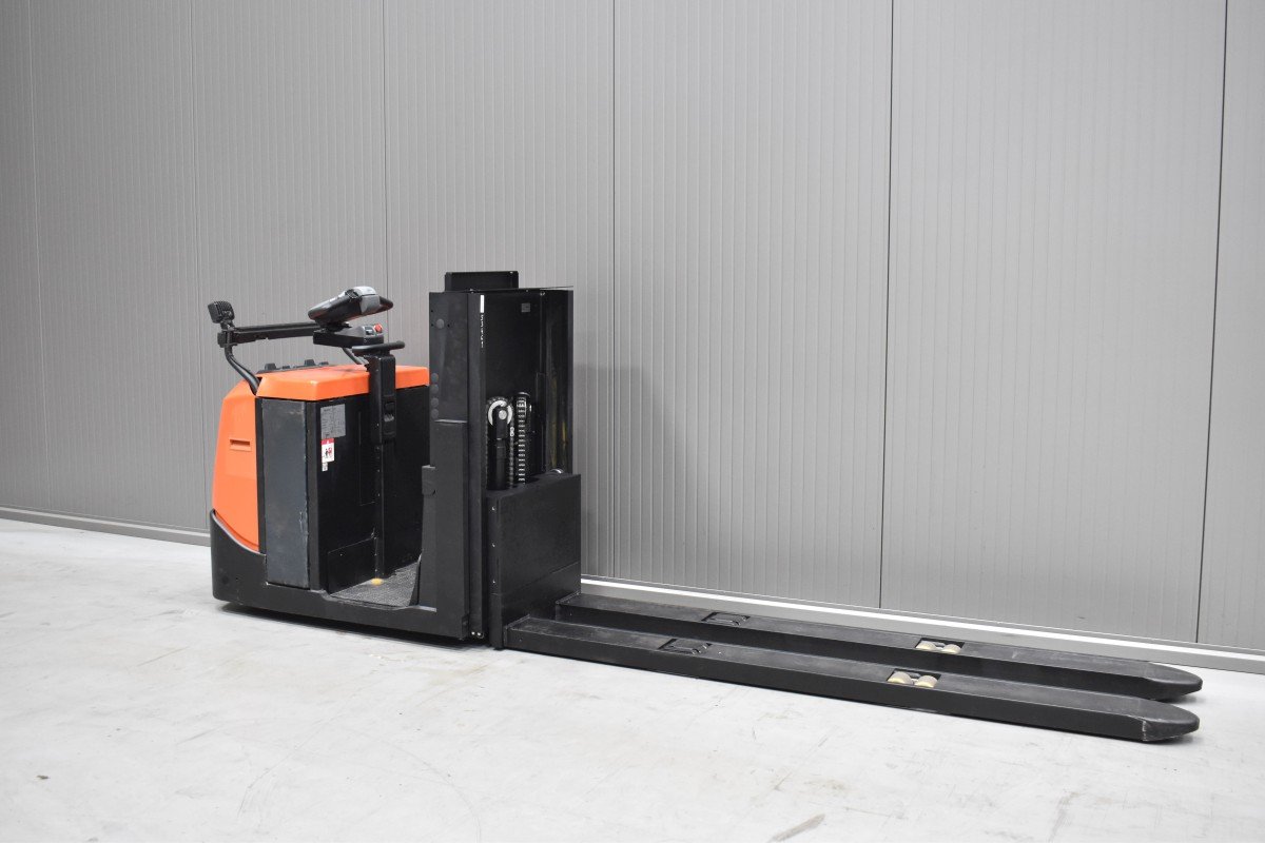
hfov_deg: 53.1
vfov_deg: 36.9
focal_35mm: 36
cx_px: 632
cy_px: 422
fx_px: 1265
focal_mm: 24
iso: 1600
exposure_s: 1/30
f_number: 4.5
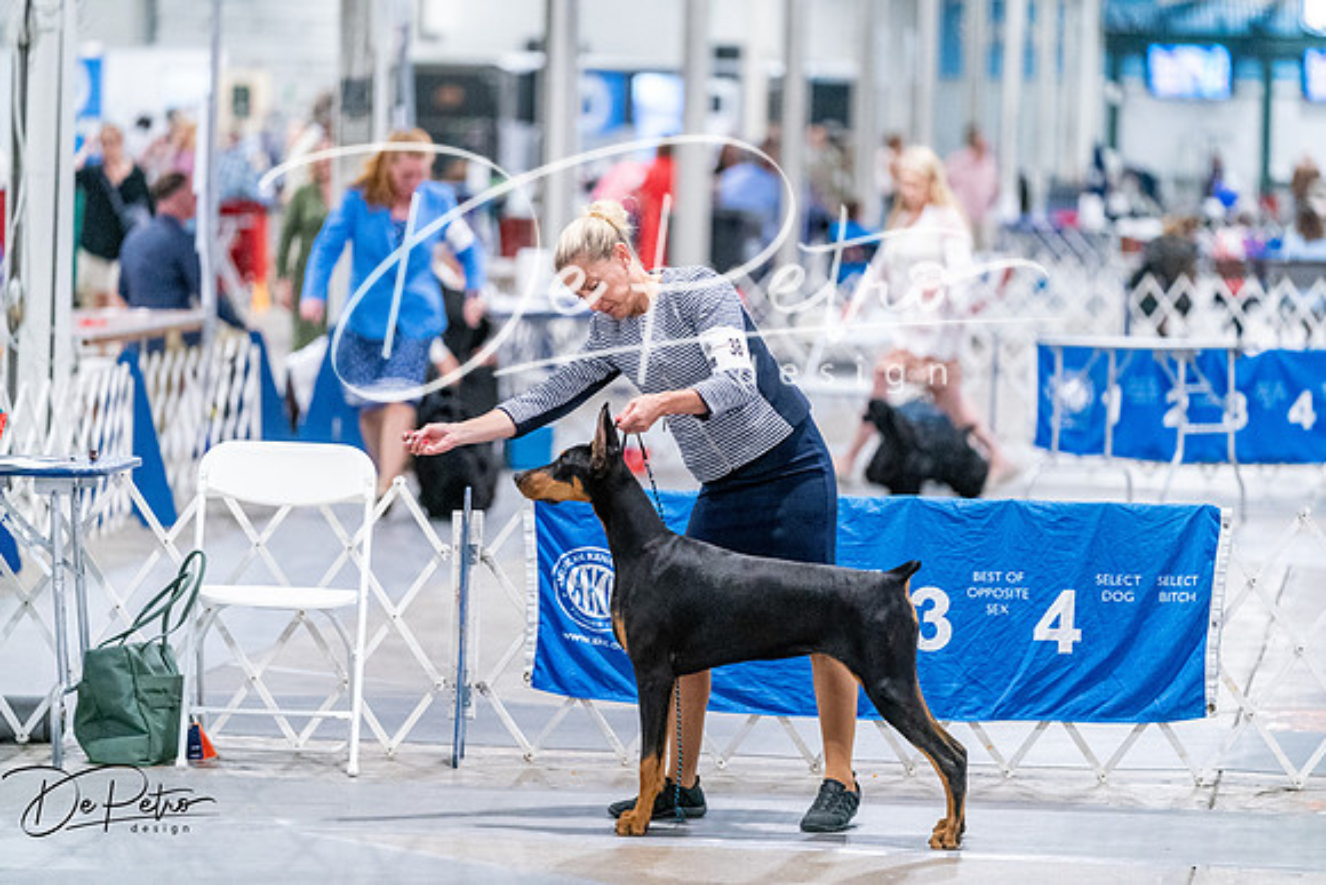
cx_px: 663
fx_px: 6484
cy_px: 442
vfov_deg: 7.8
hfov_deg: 11.7
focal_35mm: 176
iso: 6400
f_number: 2.8
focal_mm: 176
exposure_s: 1/320
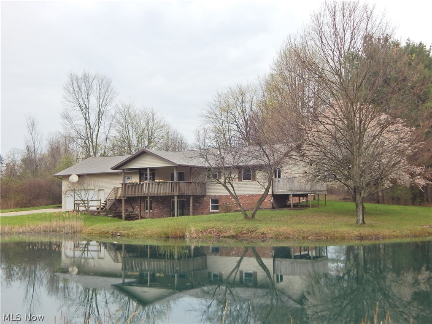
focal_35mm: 48
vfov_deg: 30.3
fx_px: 599
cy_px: 162
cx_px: 216
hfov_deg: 39.7
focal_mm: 8.6
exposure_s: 1/400
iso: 125
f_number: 3.7
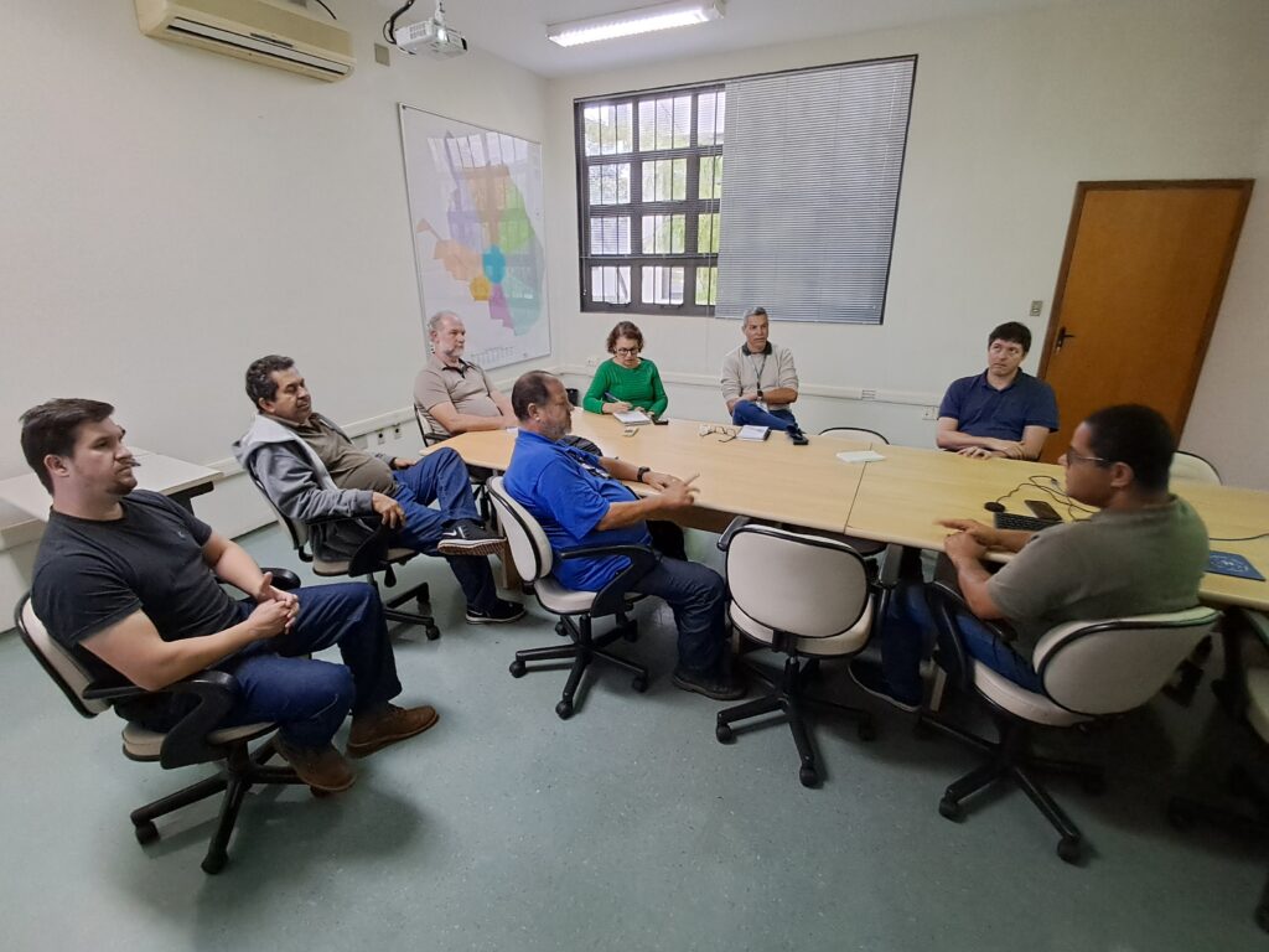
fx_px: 587
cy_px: 476
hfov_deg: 94.5
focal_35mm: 16
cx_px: 634
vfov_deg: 78.1
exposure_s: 1/24
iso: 400
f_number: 2.2
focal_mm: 1.64
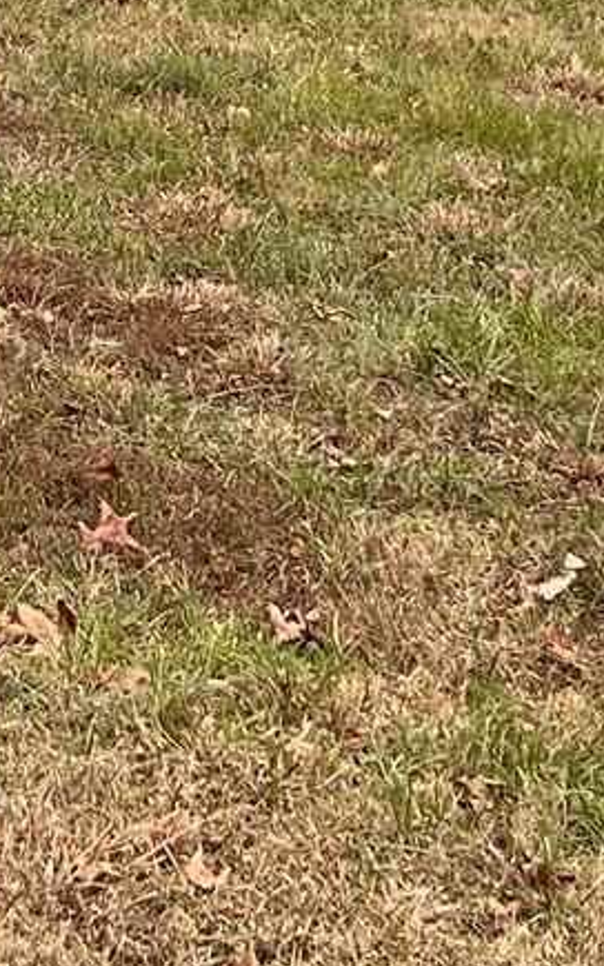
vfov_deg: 14.2
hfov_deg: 8.9
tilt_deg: -9.7
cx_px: -29
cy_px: 198
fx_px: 3844
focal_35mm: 146
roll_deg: -0.9
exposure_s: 1/193
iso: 40
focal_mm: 5.7
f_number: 1.5
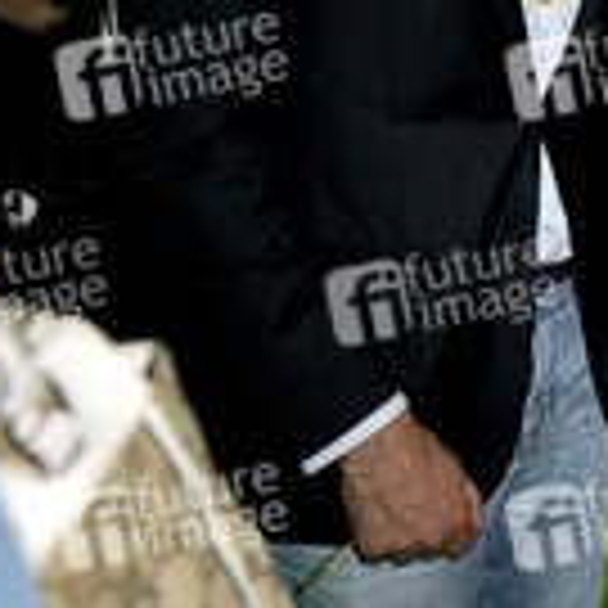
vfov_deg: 23.9
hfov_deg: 20.9
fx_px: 1351
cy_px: -45
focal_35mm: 68
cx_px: 953
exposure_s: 1/200
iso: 2000
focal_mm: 24
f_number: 5
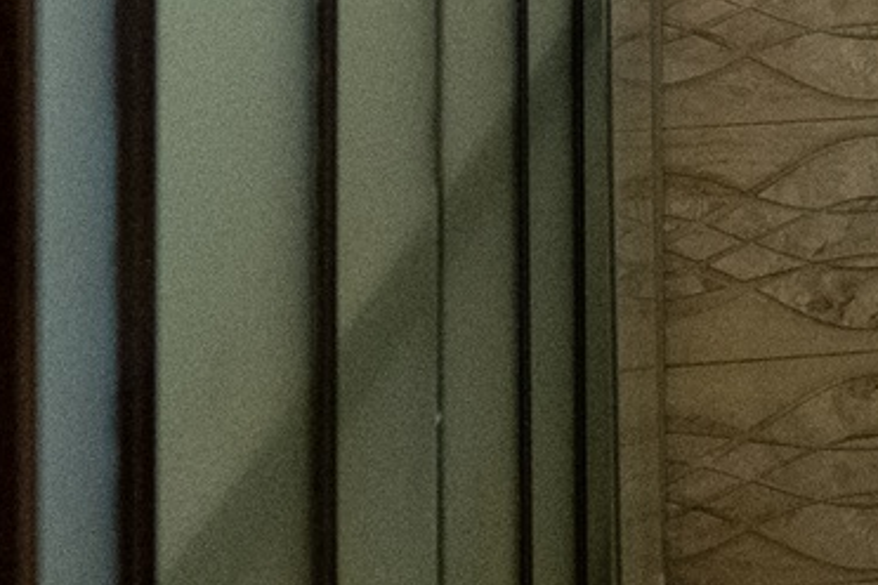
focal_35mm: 129
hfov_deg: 13.9
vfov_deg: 9.9
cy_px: -541
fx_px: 3146
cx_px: 1650
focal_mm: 16
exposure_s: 1/320
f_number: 2.8
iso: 5000
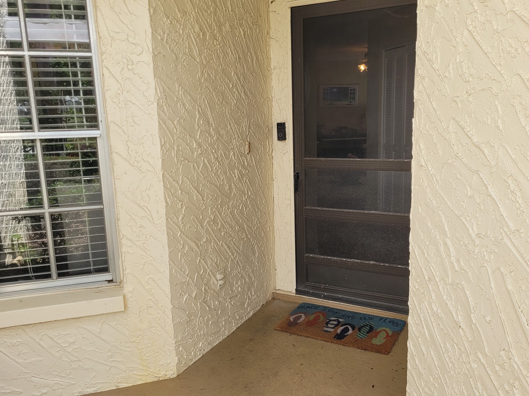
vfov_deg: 45.4
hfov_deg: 58.4
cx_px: 269
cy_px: 210
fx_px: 474
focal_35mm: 31
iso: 40
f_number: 1.8
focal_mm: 5.4
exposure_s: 1/374
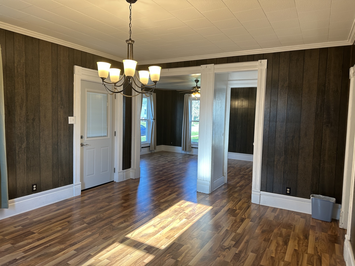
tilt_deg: -4.0
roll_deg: -1.8
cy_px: 133
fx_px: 246
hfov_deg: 71.6
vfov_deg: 56.8
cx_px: 178
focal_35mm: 24
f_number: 1.78
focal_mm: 6.86
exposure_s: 1/120
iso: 80
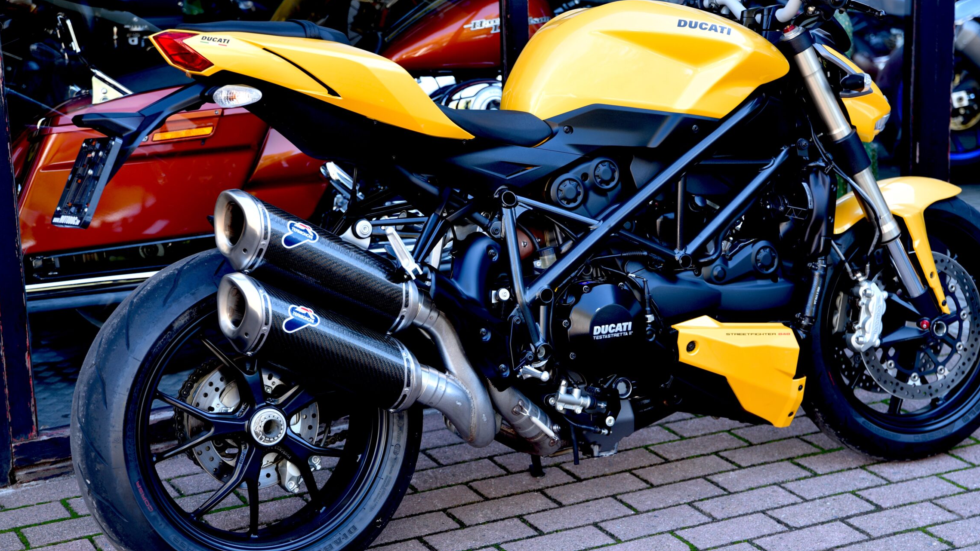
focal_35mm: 73
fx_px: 1897
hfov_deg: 29.0
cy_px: 263
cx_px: 515
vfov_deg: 16.5
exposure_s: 1/60
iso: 200
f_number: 4
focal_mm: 62
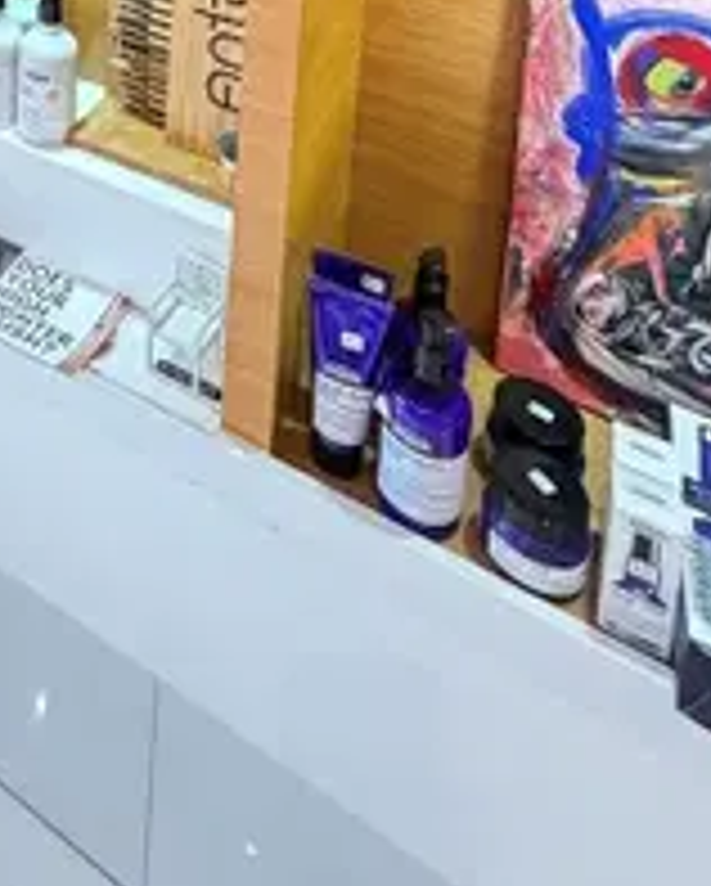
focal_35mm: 37
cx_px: -27
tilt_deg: -9.2
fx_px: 972
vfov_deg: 33.8
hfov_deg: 35.6
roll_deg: -1.4
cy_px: -290
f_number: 2.2
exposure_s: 1/60
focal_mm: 2.22
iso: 640
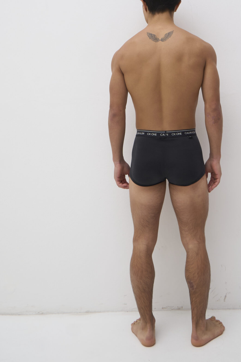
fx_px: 442
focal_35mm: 44
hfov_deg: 30.3
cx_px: 162
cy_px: 100
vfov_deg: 43.4
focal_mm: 18
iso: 200
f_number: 5
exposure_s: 1/100
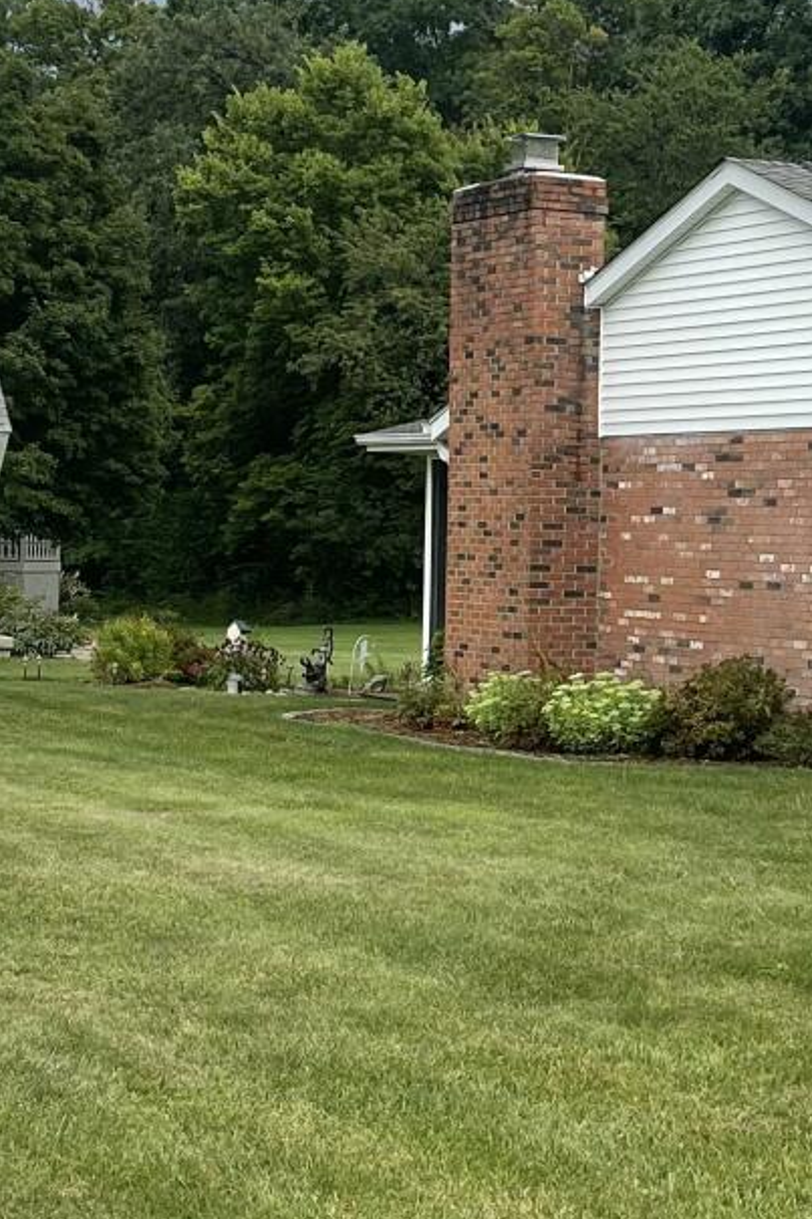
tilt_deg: -0.8
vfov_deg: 23.7
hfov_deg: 15.7
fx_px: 2911
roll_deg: -2.1
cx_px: 685
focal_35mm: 86
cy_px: 600
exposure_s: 1/916
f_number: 1.6
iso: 32
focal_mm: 5.1
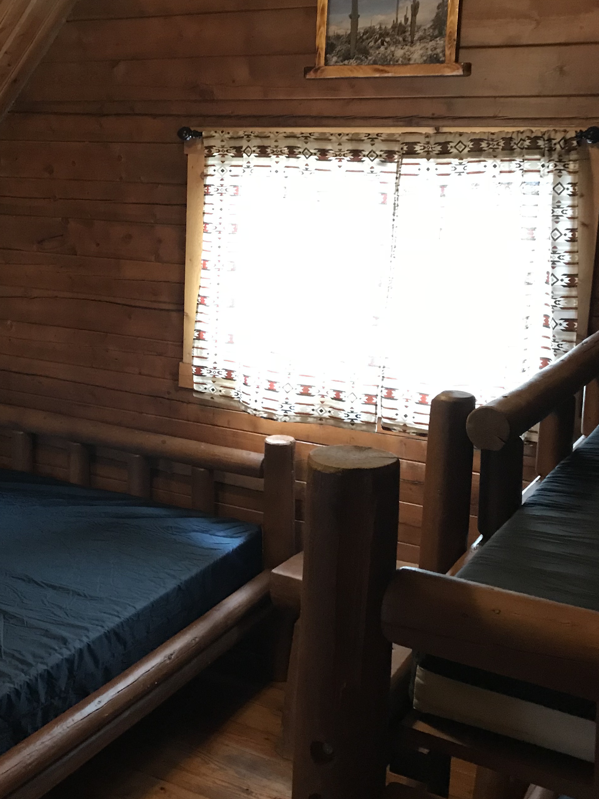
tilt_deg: -11.0
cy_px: 362
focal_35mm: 44
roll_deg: -0.8
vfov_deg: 42.9
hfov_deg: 32.6
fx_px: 1015
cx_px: 201
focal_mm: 3.99
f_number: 1.8
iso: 100
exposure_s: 1/11
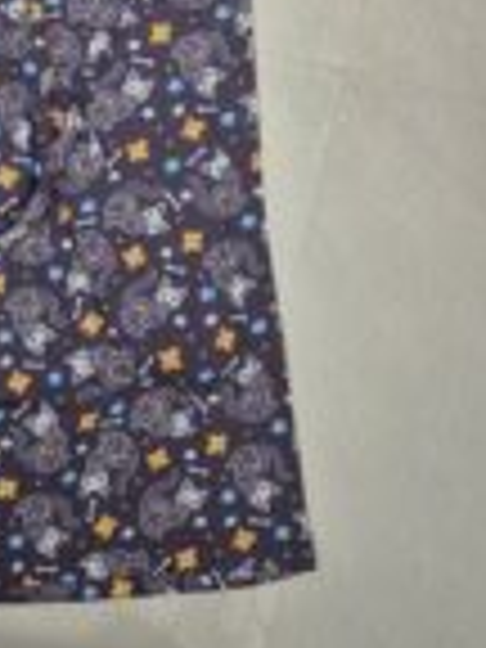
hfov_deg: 21.2
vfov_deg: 27.3
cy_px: -94
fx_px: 1198
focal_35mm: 64
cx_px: -112
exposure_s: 1/100
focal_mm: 5.4
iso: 1250
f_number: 1.8
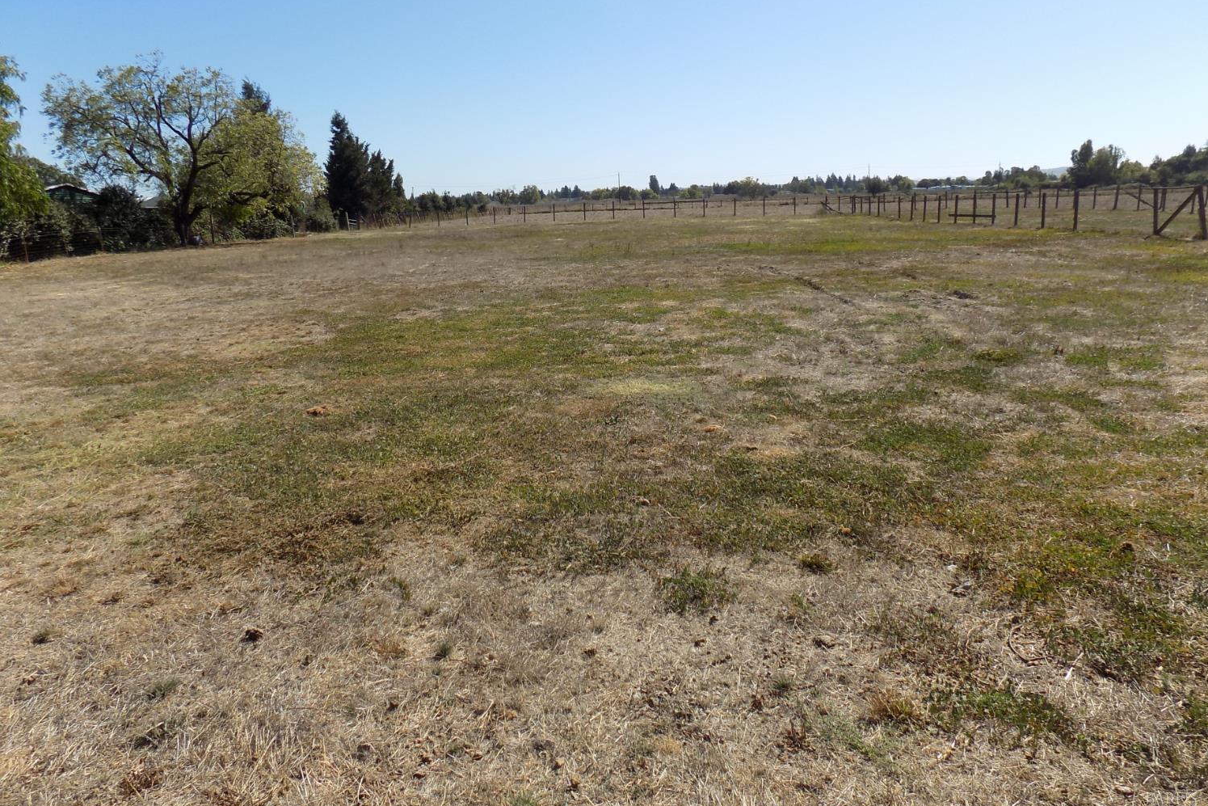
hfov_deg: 73.7
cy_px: 372
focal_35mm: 24
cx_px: 605
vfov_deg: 53.1
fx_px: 805
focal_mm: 4
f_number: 3.1
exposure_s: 1/1000
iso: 80
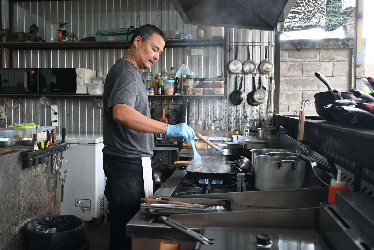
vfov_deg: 36.9
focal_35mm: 36
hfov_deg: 53.1
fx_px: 374
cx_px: 187
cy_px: 125
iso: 2200
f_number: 4.2
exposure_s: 1/125
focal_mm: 24
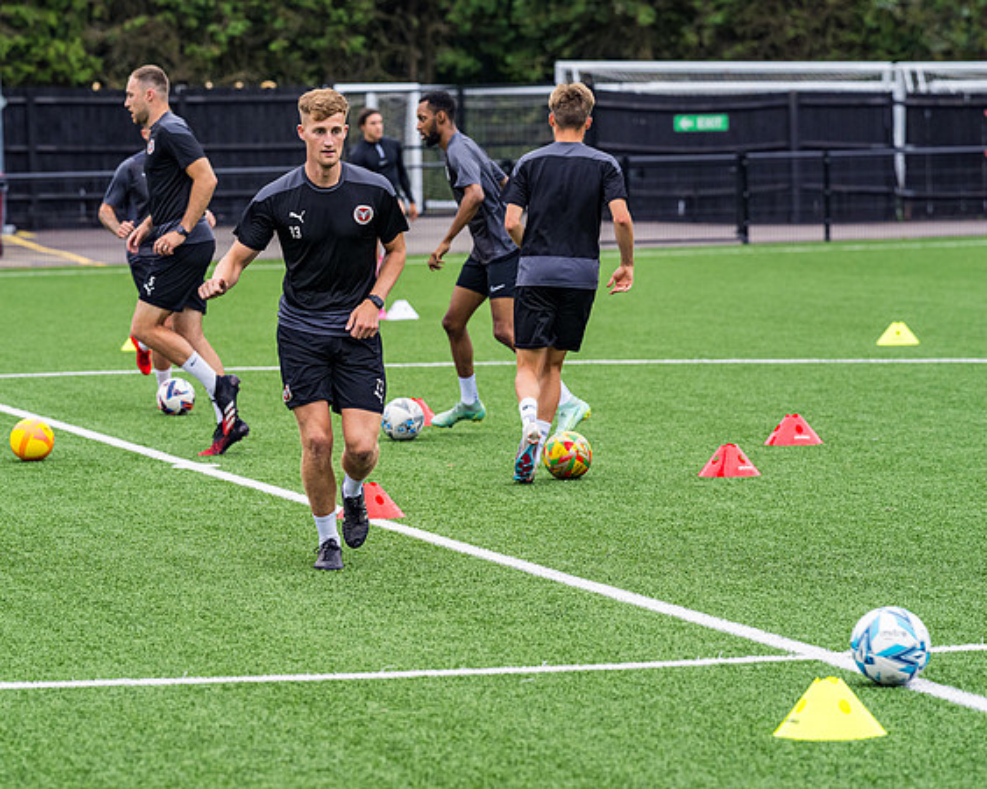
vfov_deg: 9.2
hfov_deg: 11.5
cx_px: 392
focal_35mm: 168
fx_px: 4897
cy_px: 398
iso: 800
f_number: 4
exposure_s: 1/1000
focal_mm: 135
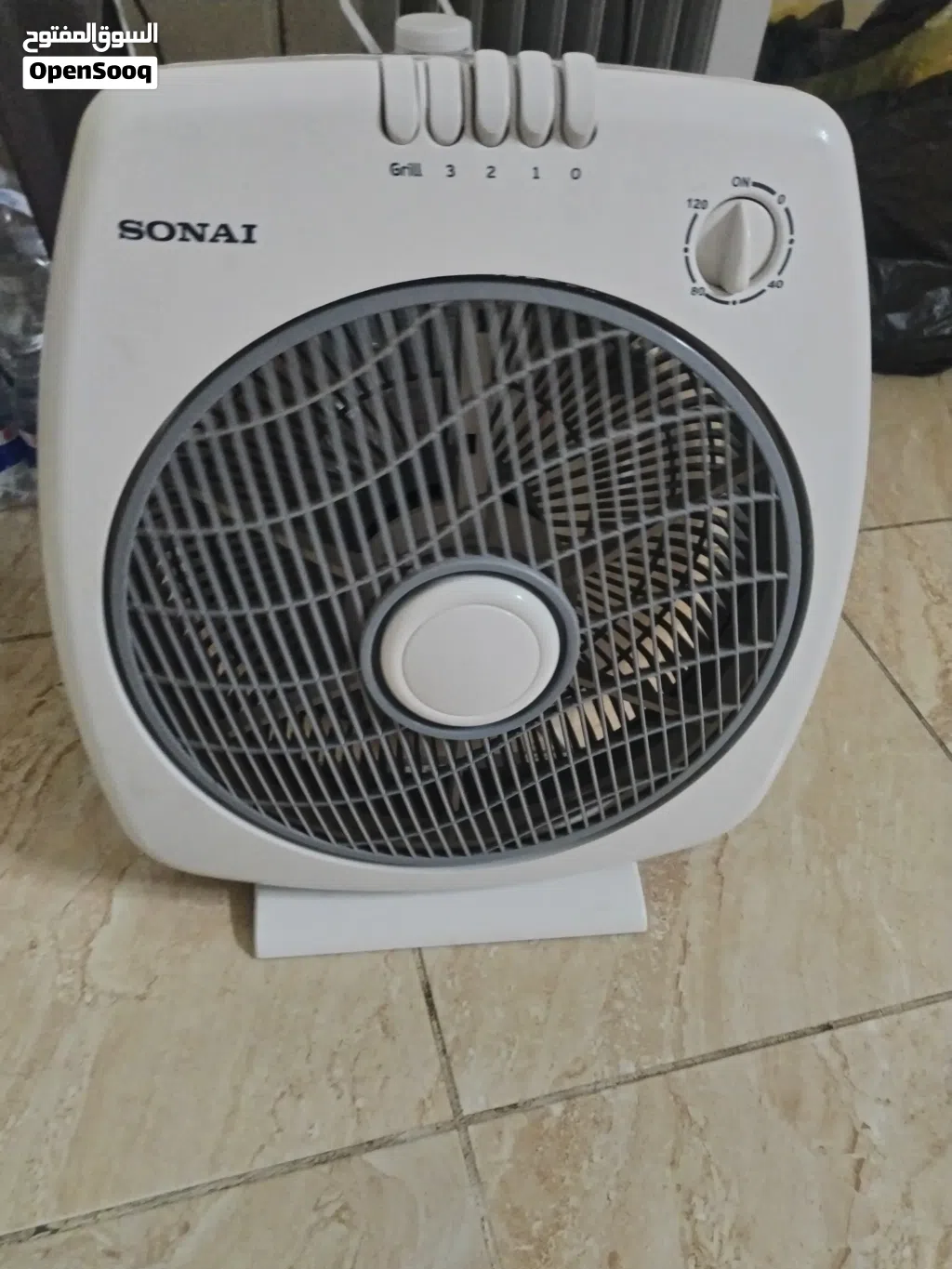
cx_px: 476
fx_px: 1063
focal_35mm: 29
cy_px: 634
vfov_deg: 61.7
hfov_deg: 48.2
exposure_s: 1/25
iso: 1191
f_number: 1.8
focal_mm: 4.75
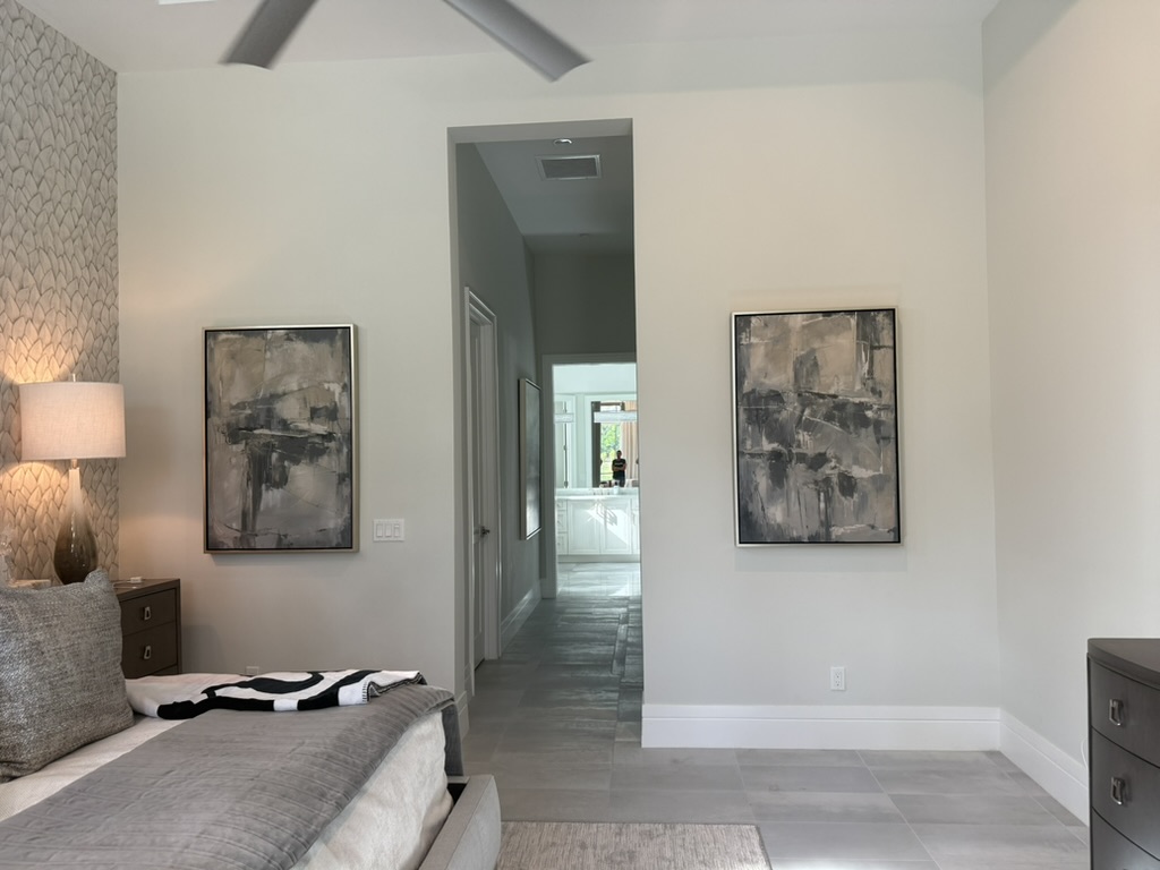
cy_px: 435
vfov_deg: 56.8
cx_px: 580
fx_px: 804
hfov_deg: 71.6
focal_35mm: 24
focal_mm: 6.76
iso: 160
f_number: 1.78
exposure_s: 1/120
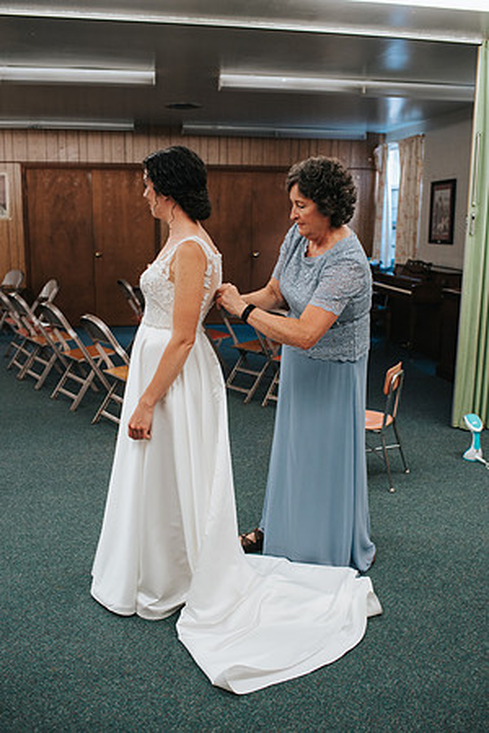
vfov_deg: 54.4
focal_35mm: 35
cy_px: 366
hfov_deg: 37.9
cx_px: 244
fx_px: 713
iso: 1000
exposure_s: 1/125
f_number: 3.2
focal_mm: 35
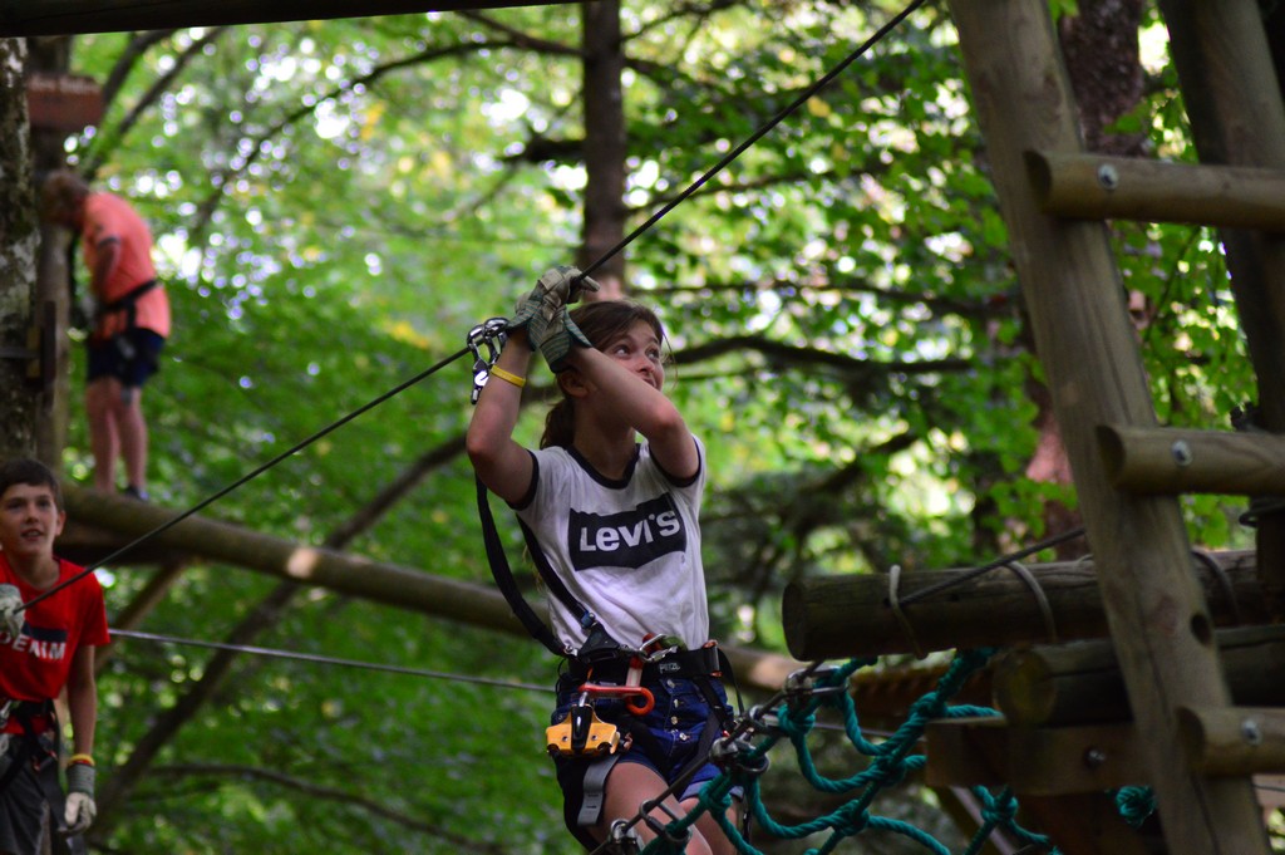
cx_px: 642
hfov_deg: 10.2
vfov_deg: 6.8
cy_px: 428
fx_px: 7222
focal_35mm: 202
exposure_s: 1/400
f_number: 4.2
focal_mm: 135
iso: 1600
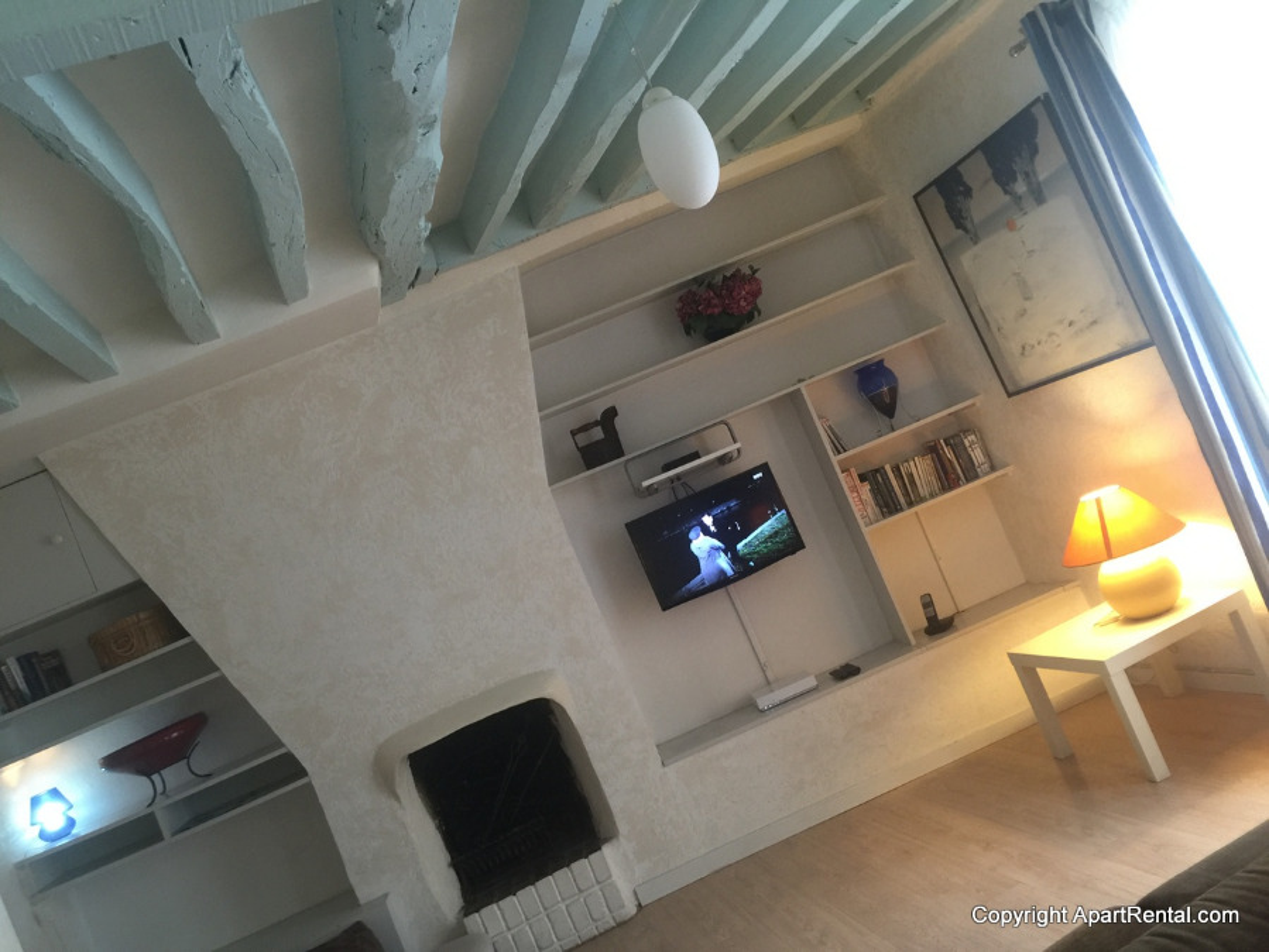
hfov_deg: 61.6
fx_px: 1064
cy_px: 476
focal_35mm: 29
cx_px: 634
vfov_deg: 48.3
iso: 100
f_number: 2.2
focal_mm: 4.15
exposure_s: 1/17
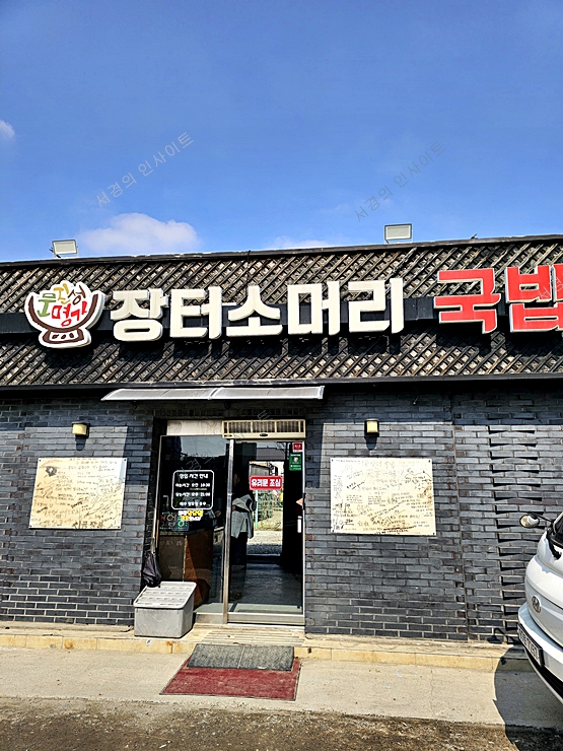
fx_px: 499
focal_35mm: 23
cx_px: 282
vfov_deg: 73.9
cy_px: 376
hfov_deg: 58.9
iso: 10
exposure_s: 1/1030
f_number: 1.7
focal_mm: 6.3
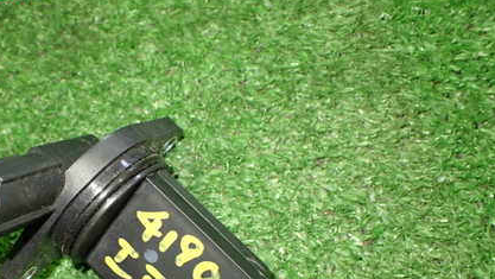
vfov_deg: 24.8
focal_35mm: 47
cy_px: 243
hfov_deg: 43.0
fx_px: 617
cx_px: 160
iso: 800
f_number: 2.3
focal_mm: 5.4
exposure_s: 1/60
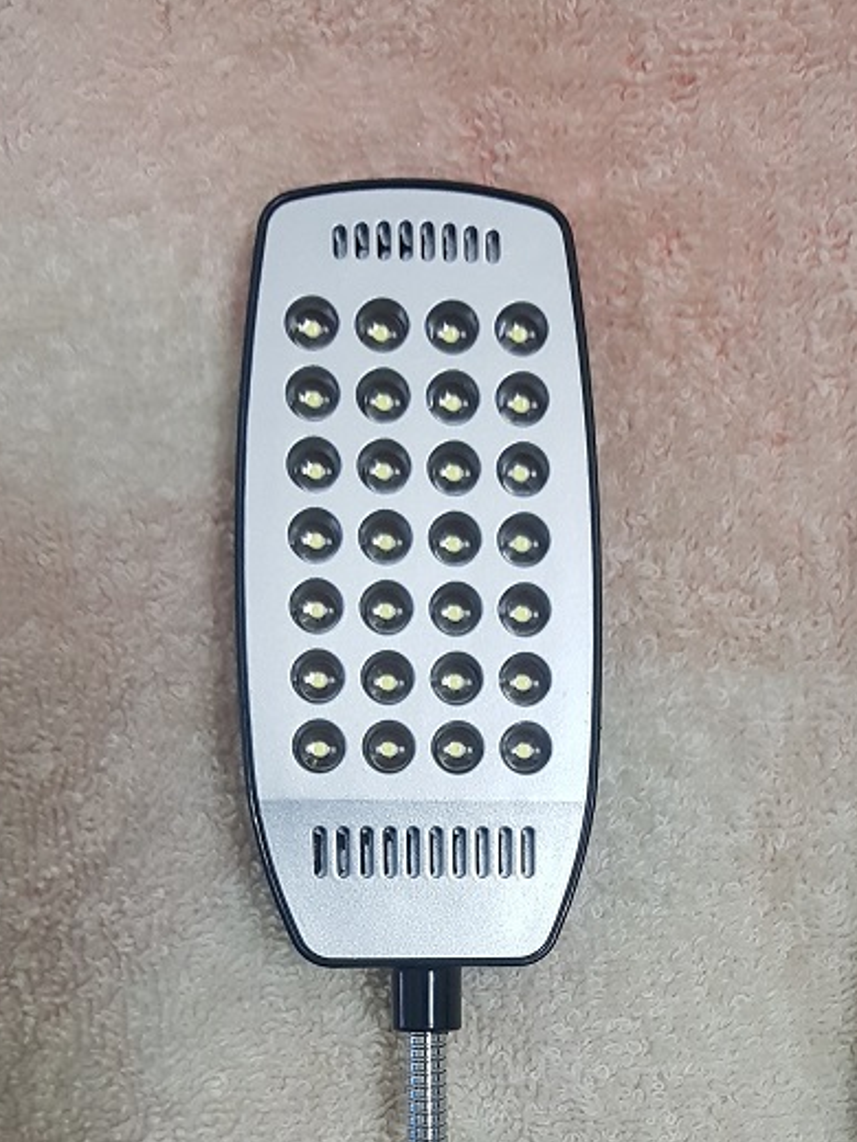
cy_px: 1004
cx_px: 617
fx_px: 1584
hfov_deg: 29.9
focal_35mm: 48
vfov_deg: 37.4
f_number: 1.7
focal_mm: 4.3
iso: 250
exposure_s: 1/33
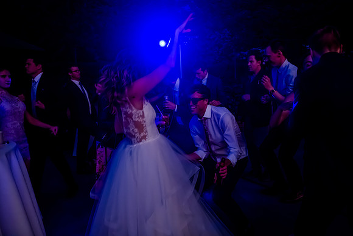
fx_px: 272
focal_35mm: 28
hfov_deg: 65.9
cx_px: 183
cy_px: 118
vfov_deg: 46.8
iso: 8000
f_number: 2.8
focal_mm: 26
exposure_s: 1/100
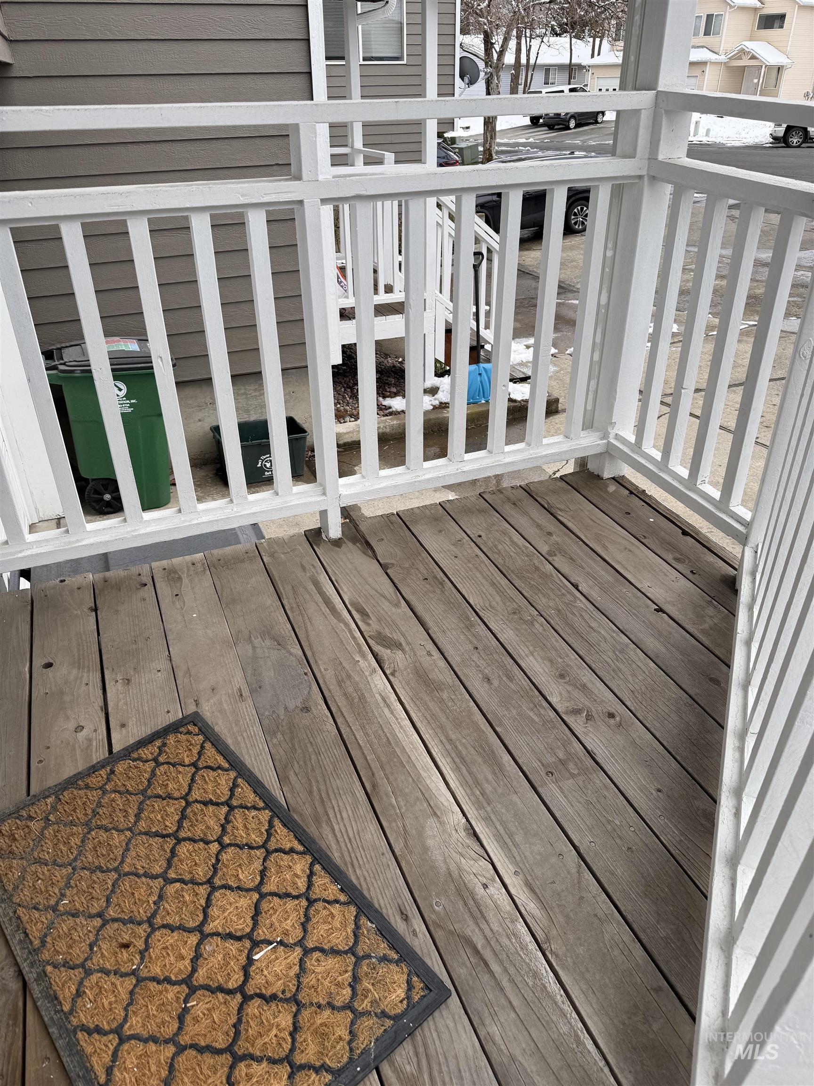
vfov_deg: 71.6
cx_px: 407
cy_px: 543
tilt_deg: -30.9
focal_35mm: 24
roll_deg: -0.1
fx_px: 752
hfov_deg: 56.8
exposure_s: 1/528
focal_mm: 6.76
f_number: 1.78
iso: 80
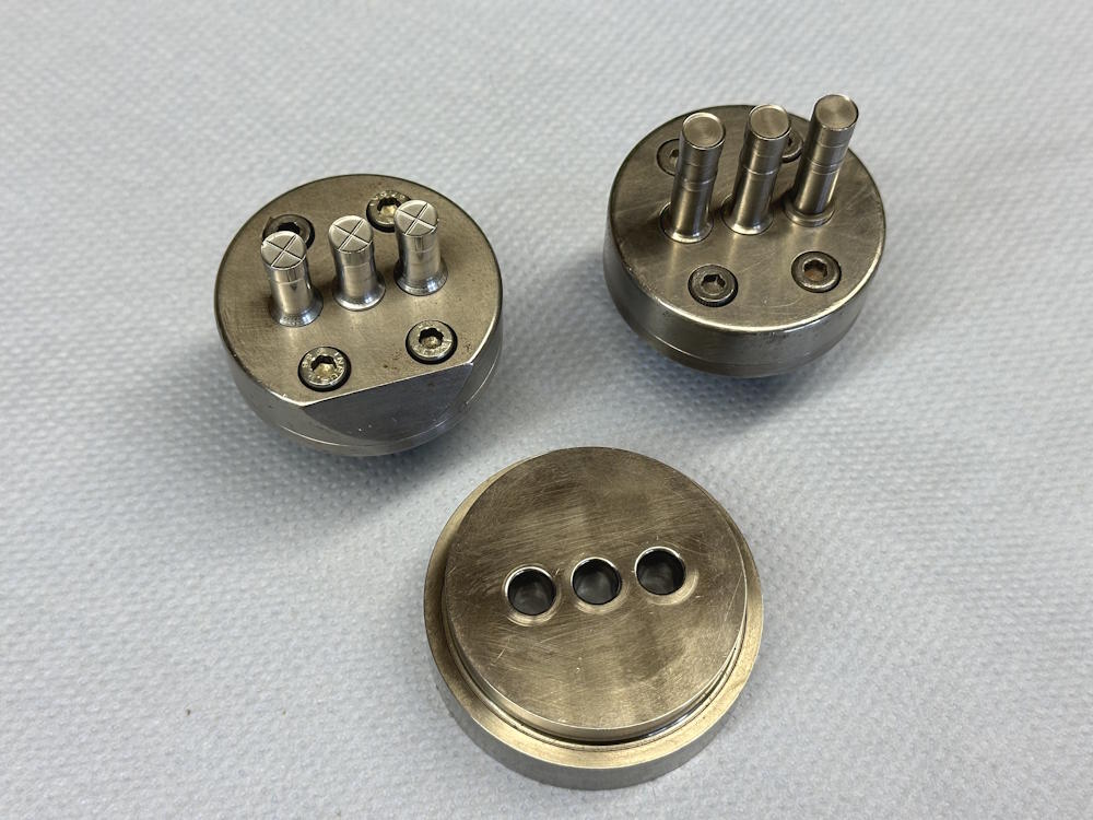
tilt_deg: -62.0
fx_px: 1516
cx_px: 546
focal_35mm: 48
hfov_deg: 39.7
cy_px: 410
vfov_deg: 30.3
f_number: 1.78
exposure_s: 1/100
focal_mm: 6.86
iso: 64
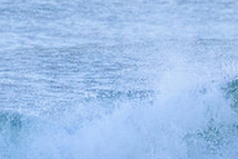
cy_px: 193
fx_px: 12703
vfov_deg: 0.7
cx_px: 402
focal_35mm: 1920
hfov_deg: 1.1
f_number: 5.6
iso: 1100
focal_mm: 500
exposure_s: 1/2000
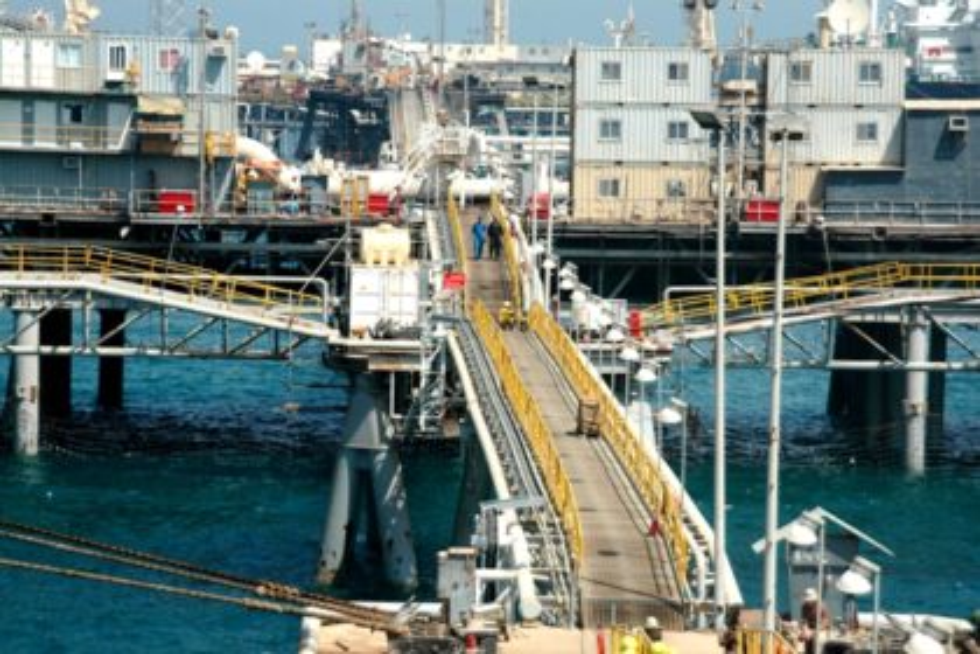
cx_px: 490
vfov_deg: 7.6
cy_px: 327
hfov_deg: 11.4
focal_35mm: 180
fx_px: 4900
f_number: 5.6
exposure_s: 1/1600
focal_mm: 120
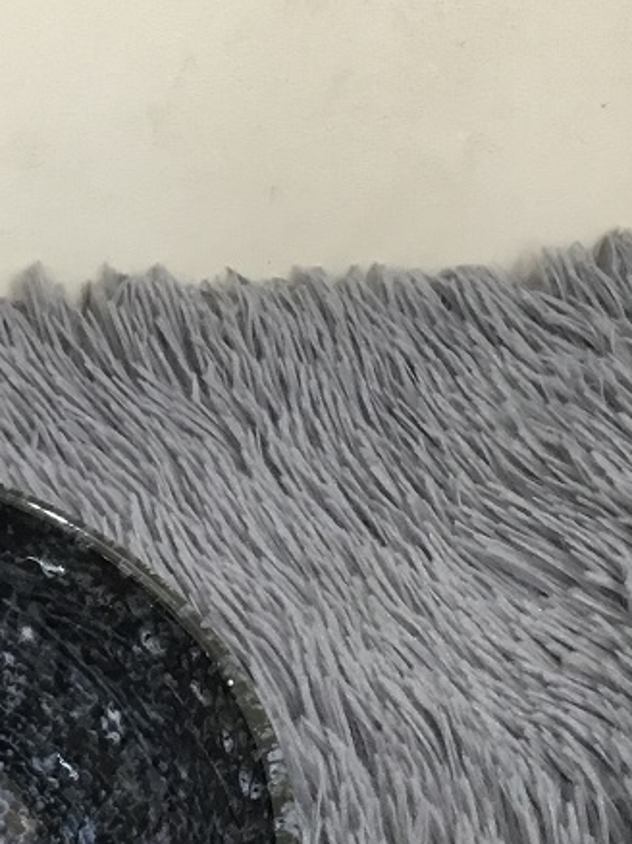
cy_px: 703
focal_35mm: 85
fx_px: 2071
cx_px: -198
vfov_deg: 22.6
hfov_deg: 16.4
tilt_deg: -50.6
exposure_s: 1/33
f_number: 2.4
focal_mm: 3.3
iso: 100
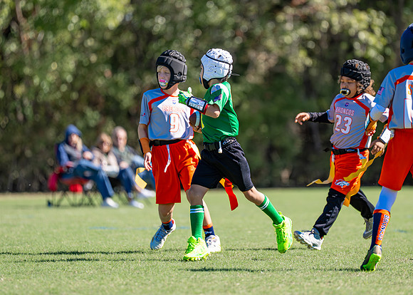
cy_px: 118
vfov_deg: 4.8
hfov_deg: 6.8
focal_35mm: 298
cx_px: 233
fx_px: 3489
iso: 200
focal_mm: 200
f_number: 2.8
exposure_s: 1/2000
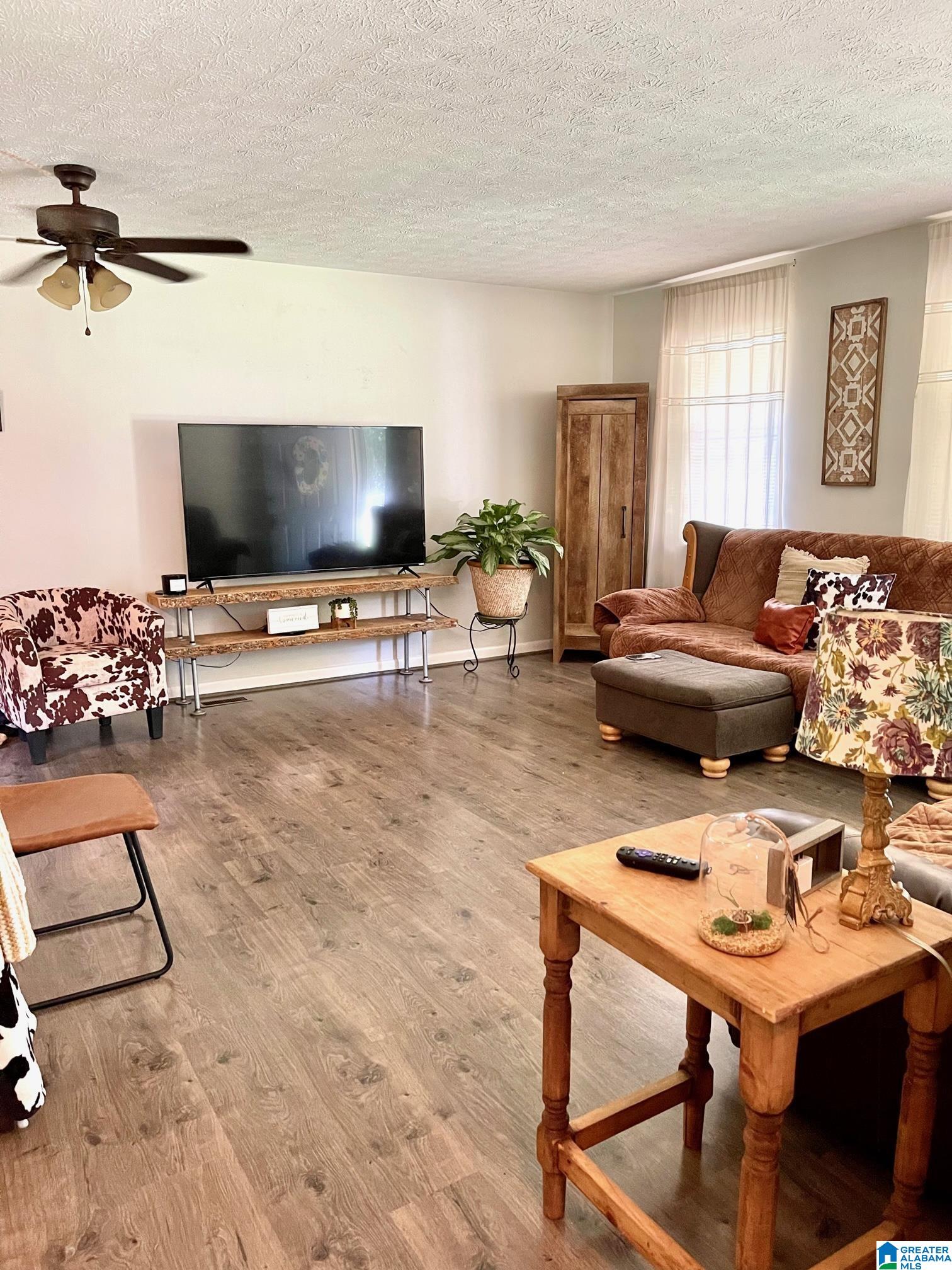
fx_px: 953
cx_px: 476
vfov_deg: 67.3
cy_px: 635
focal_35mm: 26
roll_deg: +0.1
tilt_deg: -10.7
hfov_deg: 53.1
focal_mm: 5.1
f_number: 1.6
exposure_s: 1/60
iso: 500
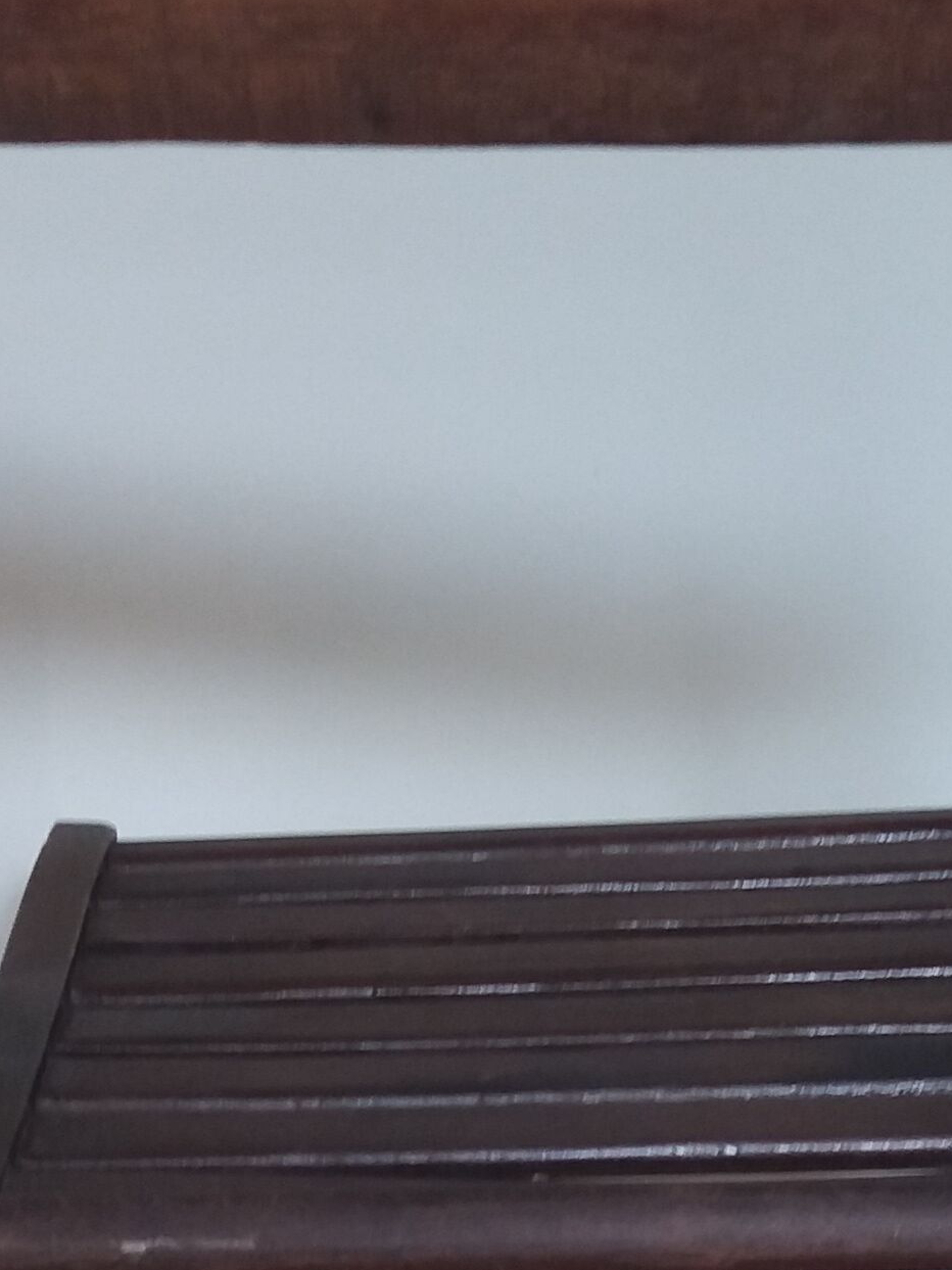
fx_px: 3411
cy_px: 1187
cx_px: 600
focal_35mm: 93
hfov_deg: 15.9
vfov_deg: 20.6
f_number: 1.9
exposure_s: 1/33
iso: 80
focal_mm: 3.7
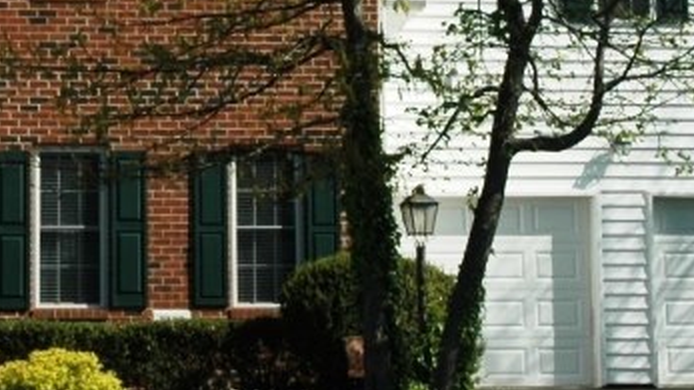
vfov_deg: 8.9
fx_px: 2475
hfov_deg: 15.8
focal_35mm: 135
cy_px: -69
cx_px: 90
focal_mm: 29
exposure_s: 1/400
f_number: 10
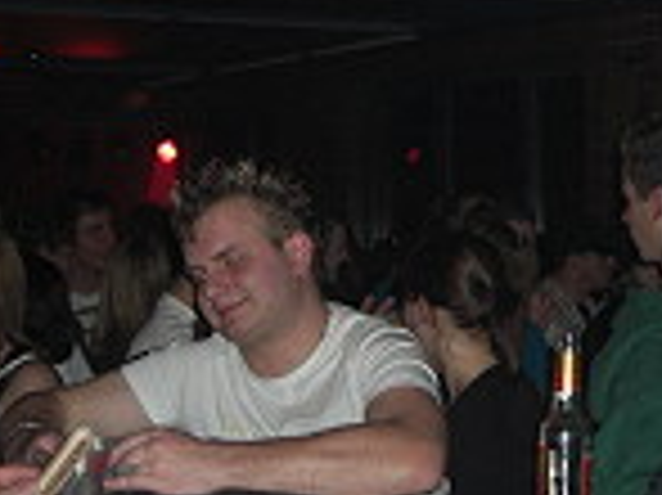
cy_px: 110
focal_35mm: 110
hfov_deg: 17.6
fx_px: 2102
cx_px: 628
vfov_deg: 13.4
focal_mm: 7.9
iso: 200
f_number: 2.8
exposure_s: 1/60
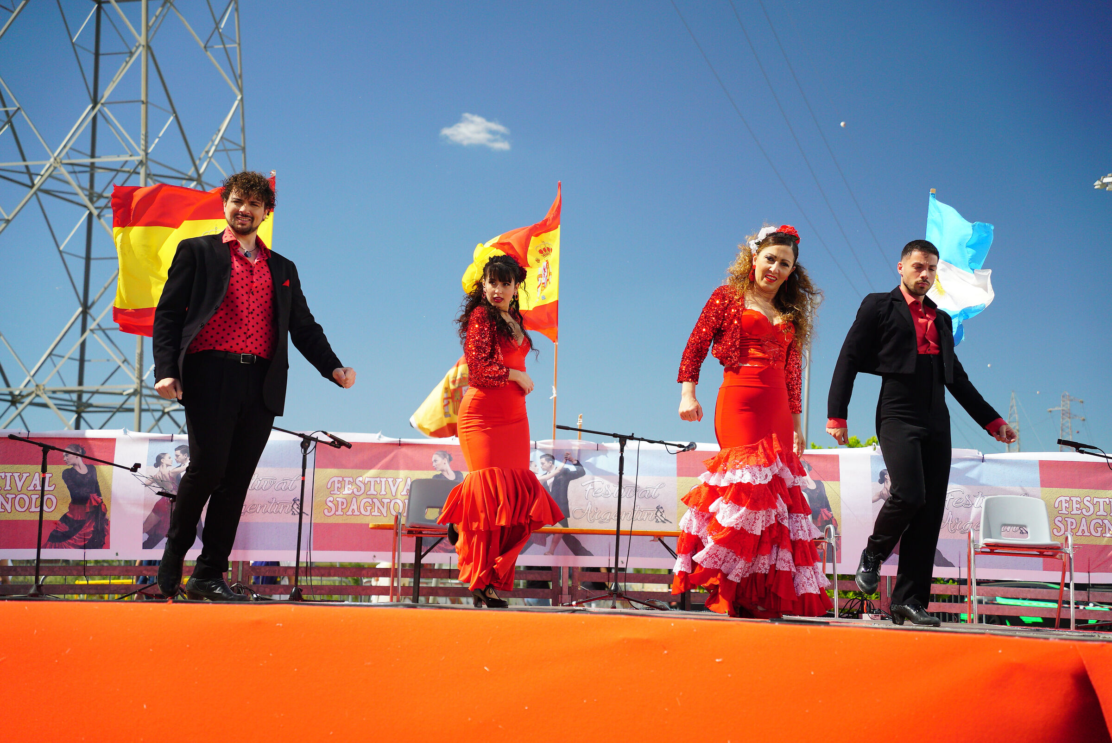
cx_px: 556
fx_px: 1700
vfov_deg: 24.6
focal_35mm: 55
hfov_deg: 36.2
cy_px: 372
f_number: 4
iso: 1000
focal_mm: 55
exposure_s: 1/2500
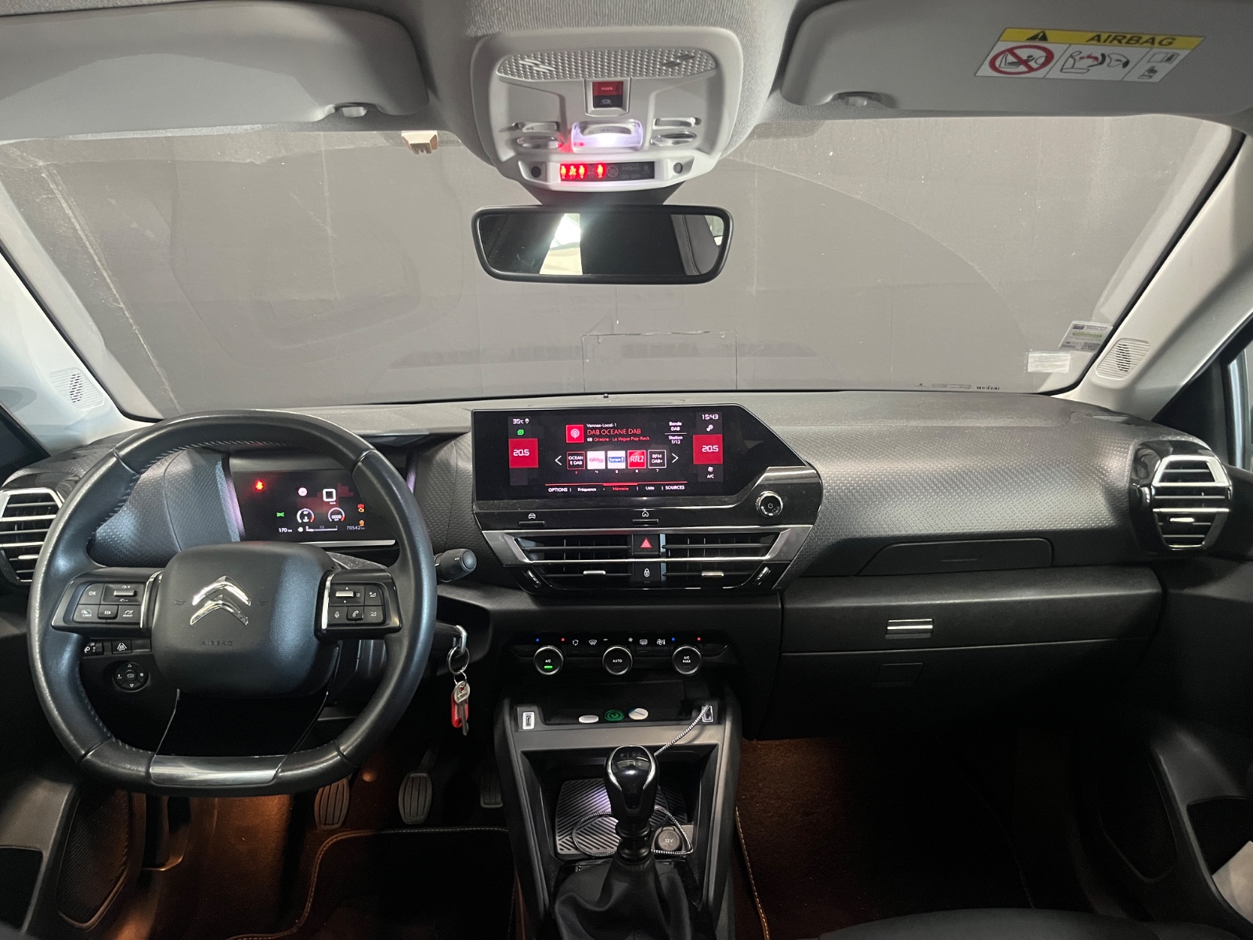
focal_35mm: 26
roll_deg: +2.0
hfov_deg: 67.3
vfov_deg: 53.1
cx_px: 626
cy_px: 470
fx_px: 941
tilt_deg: -11.9
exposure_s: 1/33
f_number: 1.6
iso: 640
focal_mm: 5.1
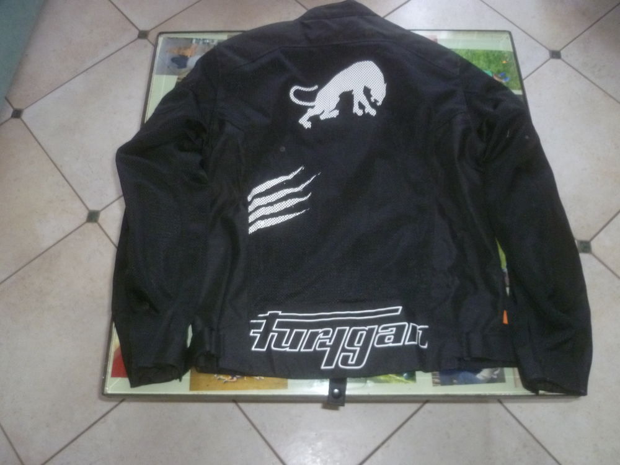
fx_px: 537
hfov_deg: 60.0
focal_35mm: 30
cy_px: 232
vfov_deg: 46.8
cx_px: 310
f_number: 2.9
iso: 400
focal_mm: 5.4
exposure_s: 1/30
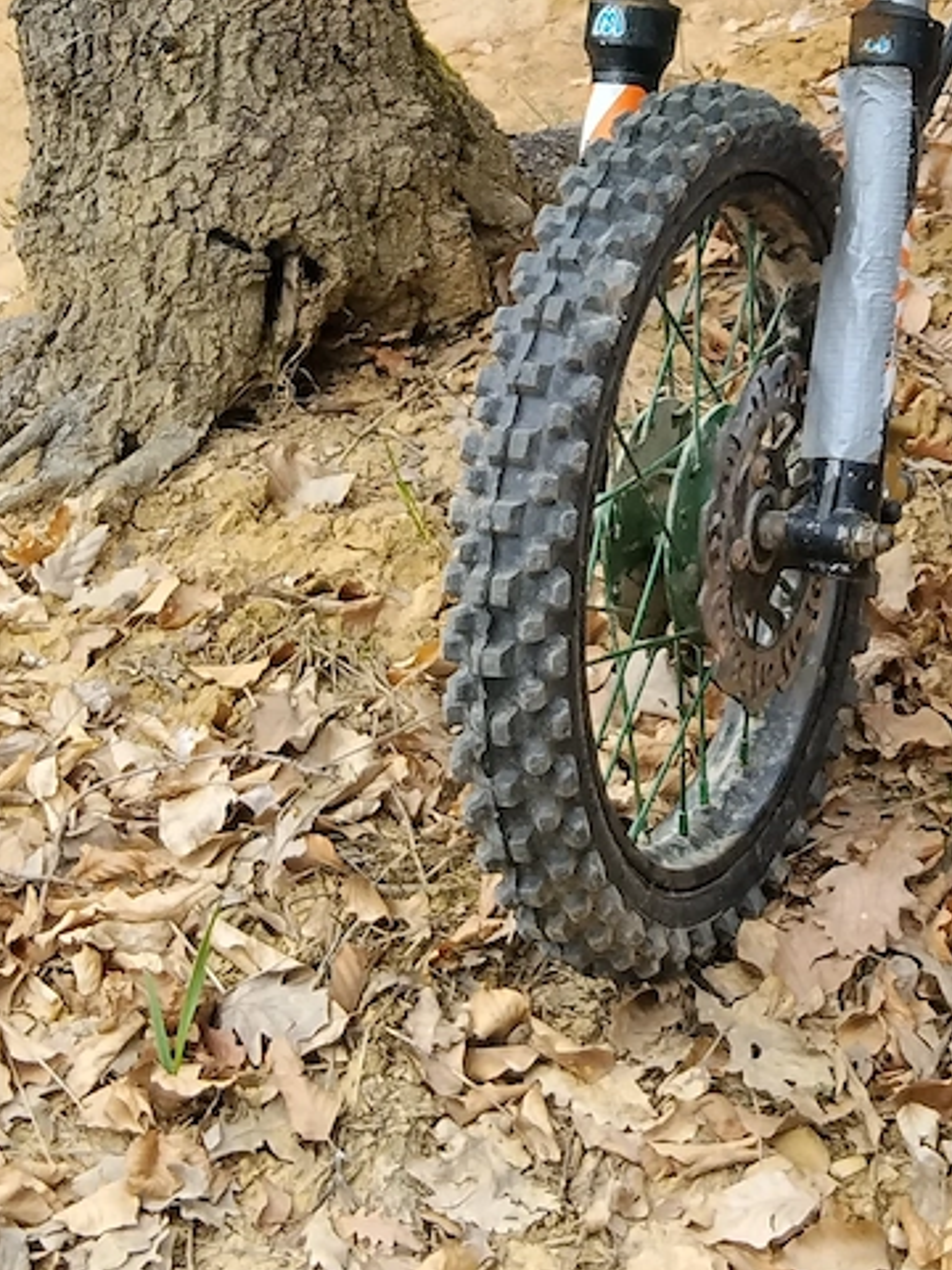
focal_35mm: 114
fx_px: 4180
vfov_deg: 16.5
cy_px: -257
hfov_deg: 12.7
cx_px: 1119
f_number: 1.8
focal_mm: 3.96
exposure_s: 1/619
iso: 50
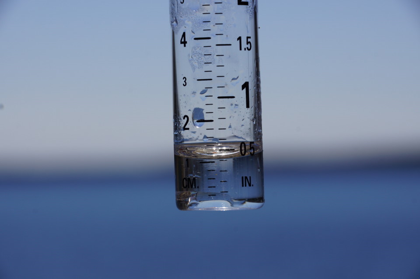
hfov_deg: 9.2
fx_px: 2622
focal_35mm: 225
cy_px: 140
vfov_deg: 6.1
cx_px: 210
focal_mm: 150
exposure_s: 1/320
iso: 100
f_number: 11
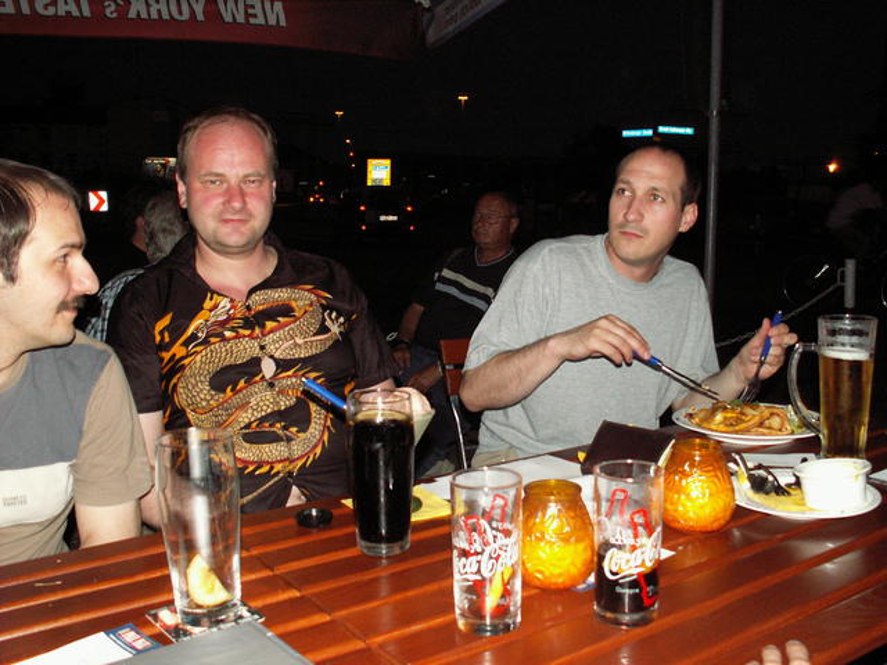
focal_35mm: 35
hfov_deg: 52.6
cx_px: 444
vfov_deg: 40.7
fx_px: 897
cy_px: 332
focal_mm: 5.86
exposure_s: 1/40
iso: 160
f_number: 2.8
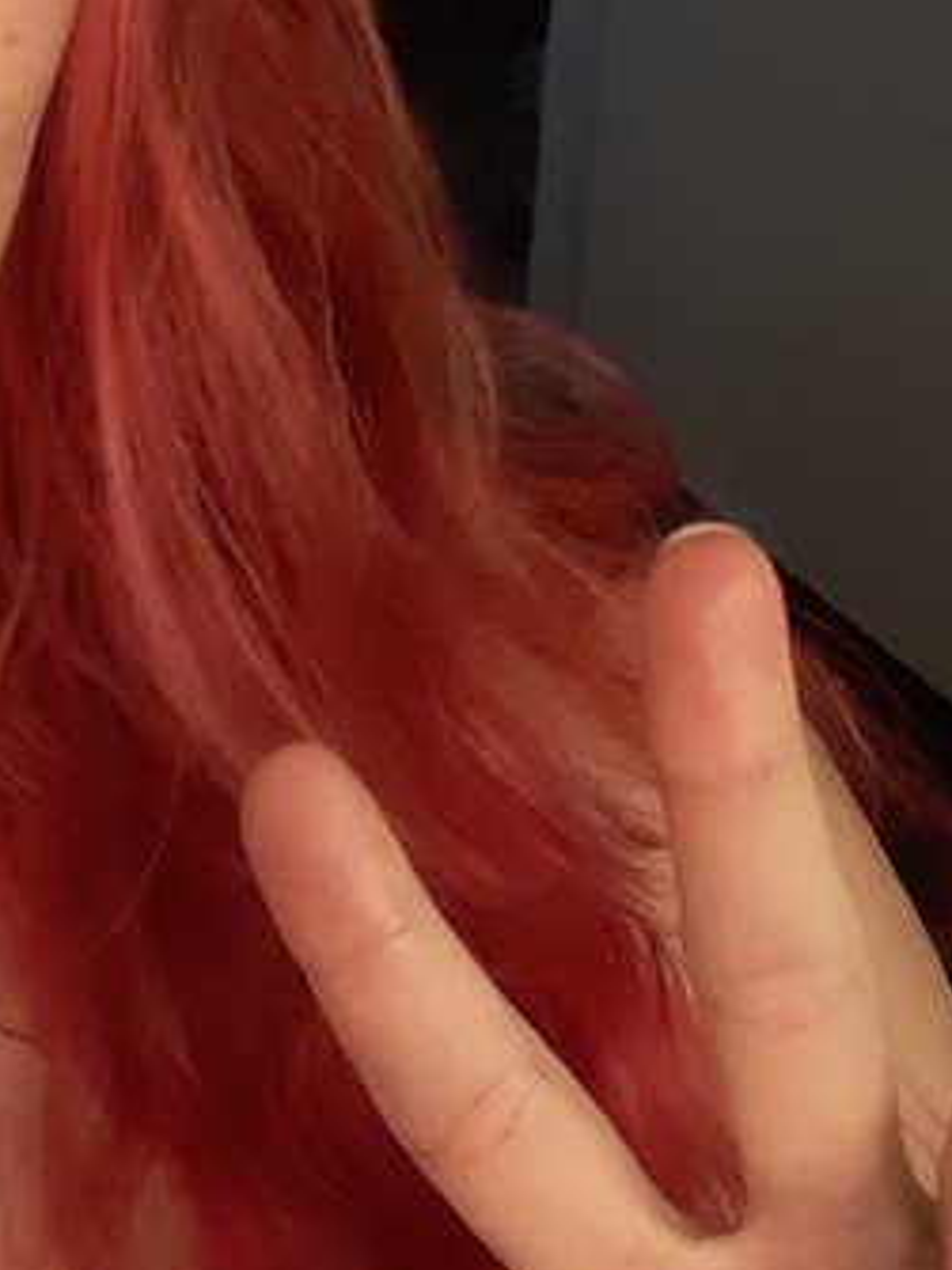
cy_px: 735
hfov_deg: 16.1
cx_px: -220
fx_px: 3229
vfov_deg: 22.2
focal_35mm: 88
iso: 200
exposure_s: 1/40
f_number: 2
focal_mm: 2.66
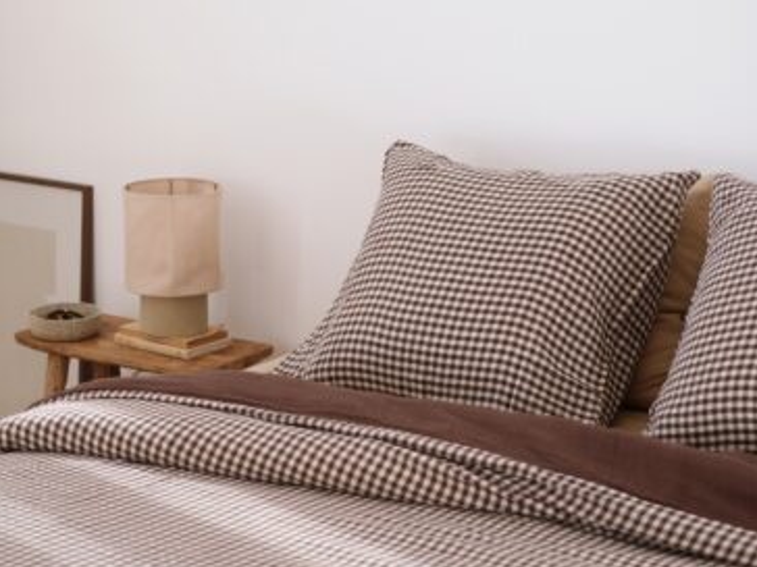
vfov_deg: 17.6
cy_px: 299
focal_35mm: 84
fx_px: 1837
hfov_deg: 23.3
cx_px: 322
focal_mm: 35
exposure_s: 1/150
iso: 125
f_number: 2
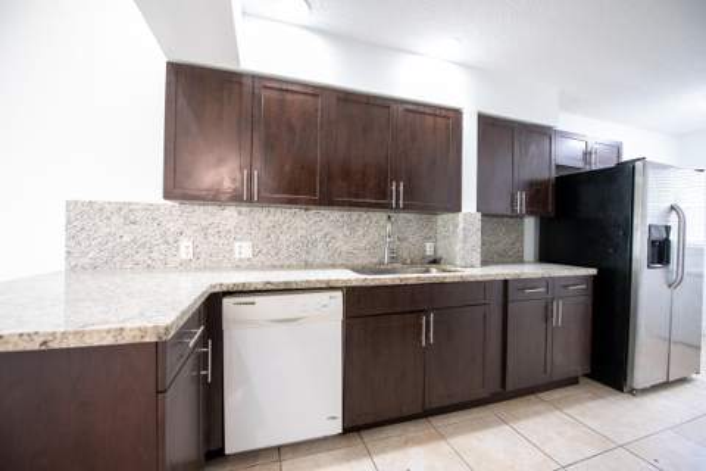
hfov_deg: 104.3
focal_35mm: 14
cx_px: 353
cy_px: 236
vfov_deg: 81.2
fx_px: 275
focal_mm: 14
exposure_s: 1/50
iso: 8000
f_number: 4
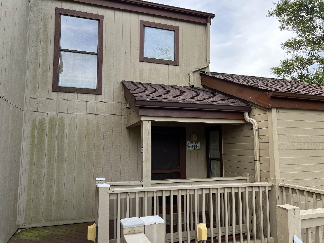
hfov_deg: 67.3
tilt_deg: +5.9
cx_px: 162
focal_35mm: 26
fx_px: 243
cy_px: 122
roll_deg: +0.5
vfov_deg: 53.1
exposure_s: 1/424
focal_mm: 5.7
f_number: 1.5
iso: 50
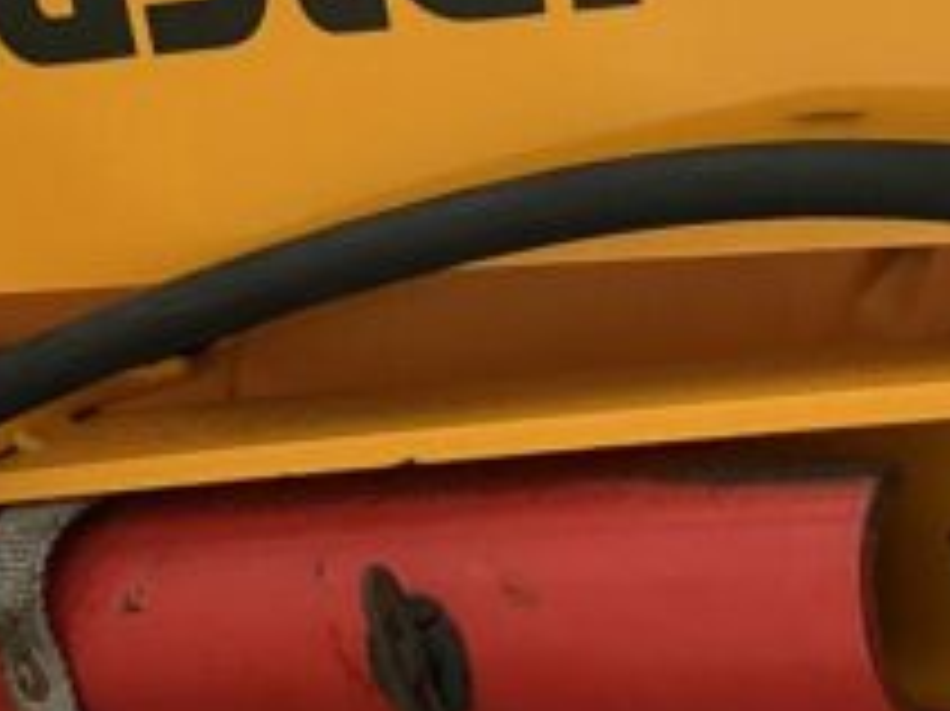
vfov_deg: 10.7
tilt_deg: -14.9
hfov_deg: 14.3
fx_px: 3730
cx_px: 18
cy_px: -180
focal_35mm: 136
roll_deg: -3.1
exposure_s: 1/1055
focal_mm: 3
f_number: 1.8
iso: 25
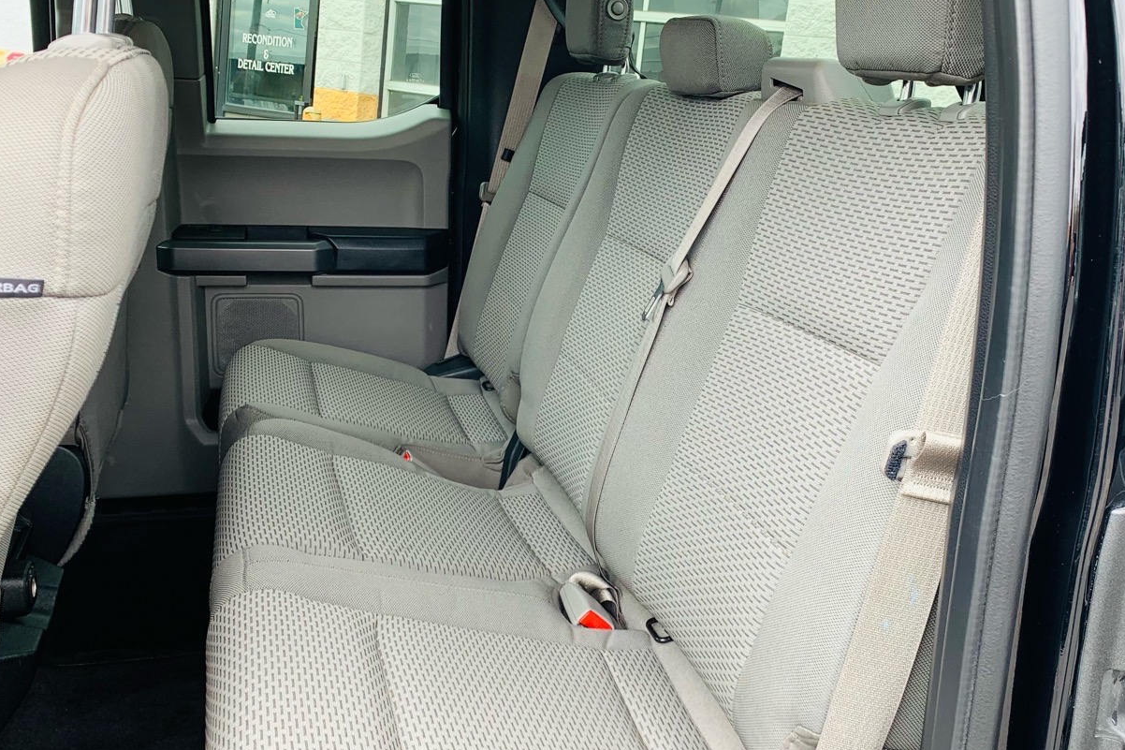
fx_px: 1125
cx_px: 664
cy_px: 364
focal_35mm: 36
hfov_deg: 52.8
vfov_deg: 36.9
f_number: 1.8
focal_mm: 4.25
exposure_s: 1/129
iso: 25
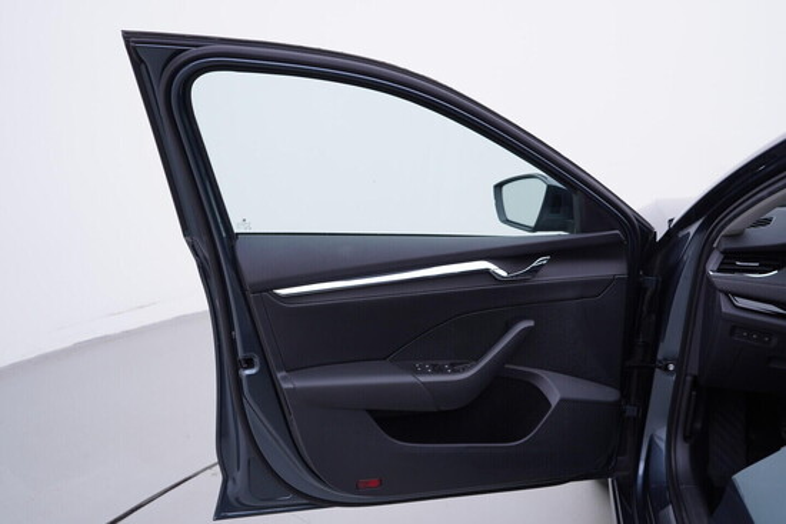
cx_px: 393
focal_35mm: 36
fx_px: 786
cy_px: 262
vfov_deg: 36.9
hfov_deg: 53.1
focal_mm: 24
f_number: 3.5
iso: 125
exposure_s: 1/60
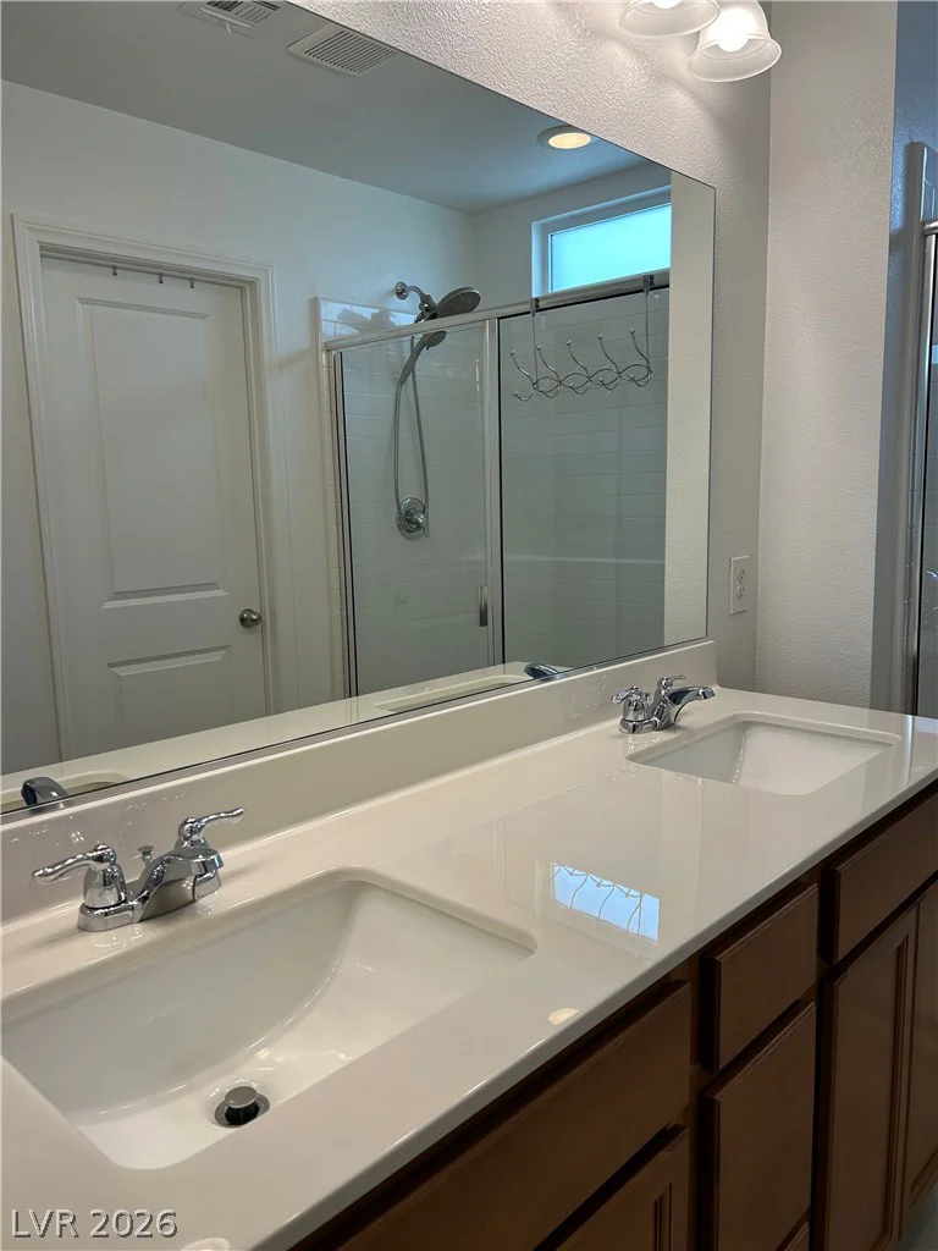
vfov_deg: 67.3
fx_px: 939
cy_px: 626
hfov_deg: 53.1
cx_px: 469
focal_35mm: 26
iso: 40
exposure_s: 1/243
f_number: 1.5
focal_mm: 5.7
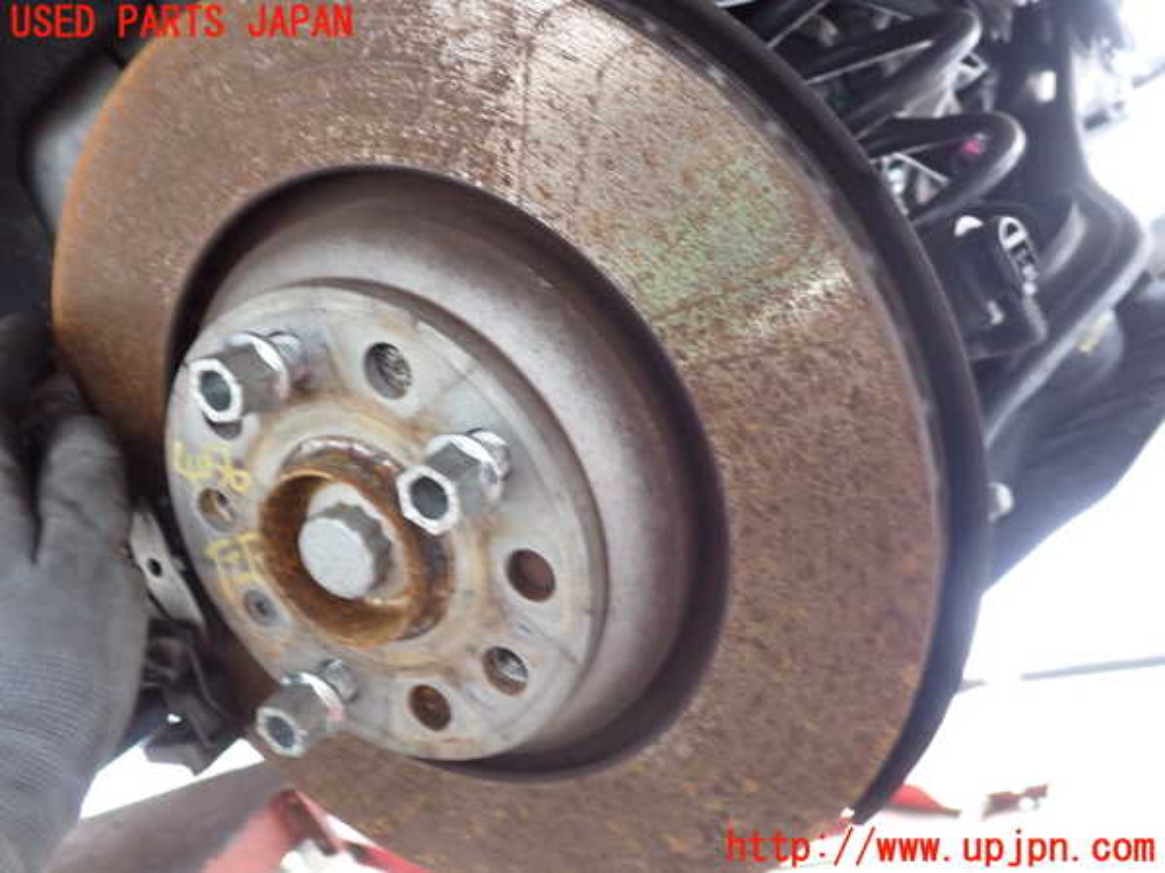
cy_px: 436
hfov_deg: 60.0
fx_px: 1010
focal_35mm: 30
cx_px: 582
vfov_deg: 46.8
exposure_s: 1/30
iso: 640
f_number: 2.3
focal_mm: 5.4
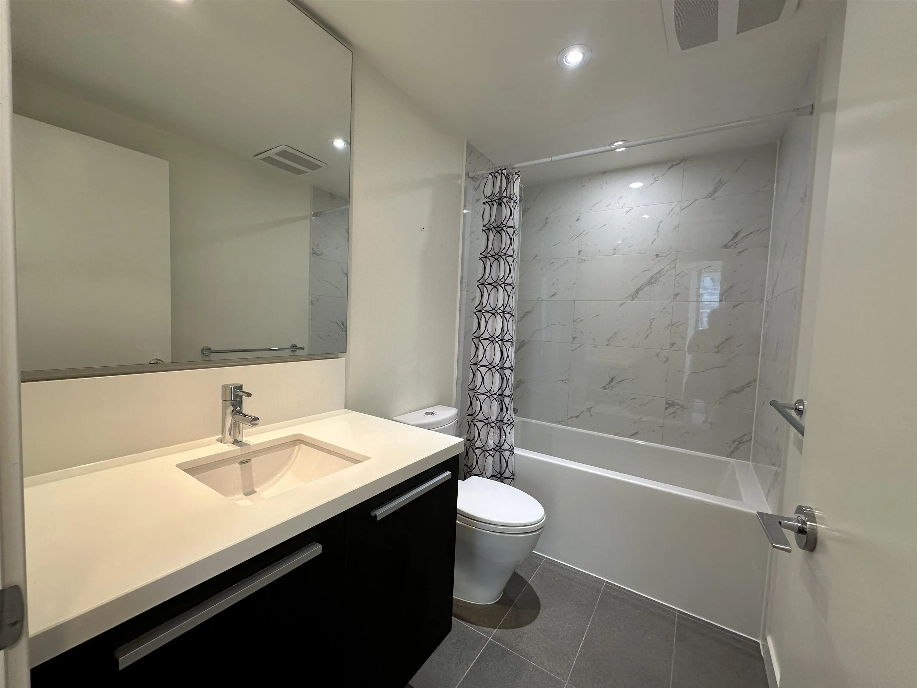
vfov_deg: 85.7
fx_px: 371
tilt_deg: -3.1
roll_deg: -1.8
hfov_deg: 102.1
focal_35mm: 14
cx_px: 458
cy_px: 344
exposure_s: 1/120
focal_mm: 2.22
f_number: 2.2
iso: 160
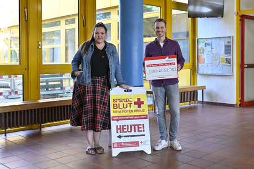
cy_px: 84
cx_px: 127
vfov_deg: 35.9
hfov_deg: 51.9
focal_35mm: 37
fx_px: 261
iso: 640
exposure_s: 1/250
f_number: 2.8
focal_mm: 37
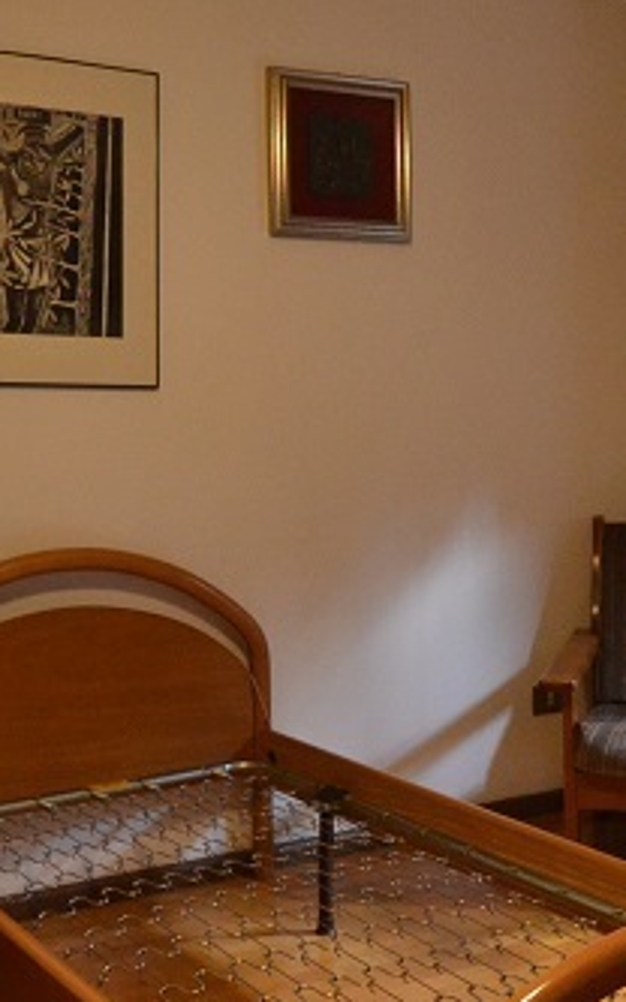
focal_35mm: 51
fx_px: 1380
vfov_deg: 39.9
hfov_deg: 25.2
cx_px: 494
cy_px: 466
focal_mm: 11
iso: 1250
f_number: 2.8
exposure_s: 1/60
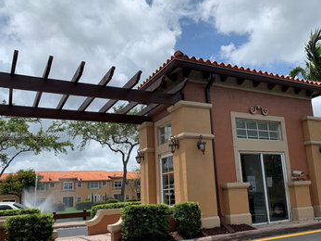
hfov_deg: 56.6
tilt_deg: +12.2
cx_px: 185
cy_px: 135
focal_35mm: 32
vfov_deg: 44.1
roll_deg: +2.9
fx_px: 297
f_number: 1.8
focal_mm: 4.25
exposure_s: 1/3185
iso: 25
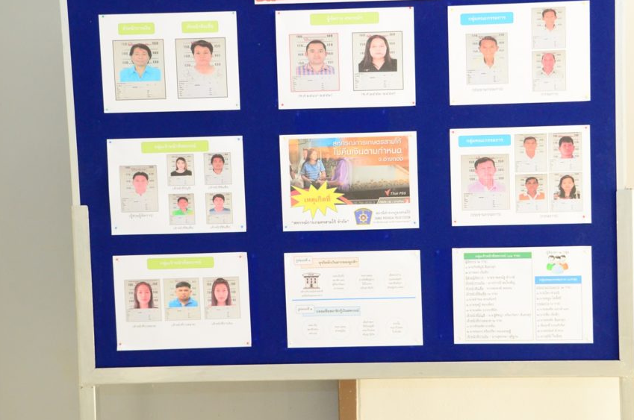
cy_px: 176
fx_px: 1336
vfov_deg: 17.9
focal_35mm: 76
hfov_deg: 26.7
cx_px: 367
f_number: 6.3
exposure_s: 1/160
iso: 1600
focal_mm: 42
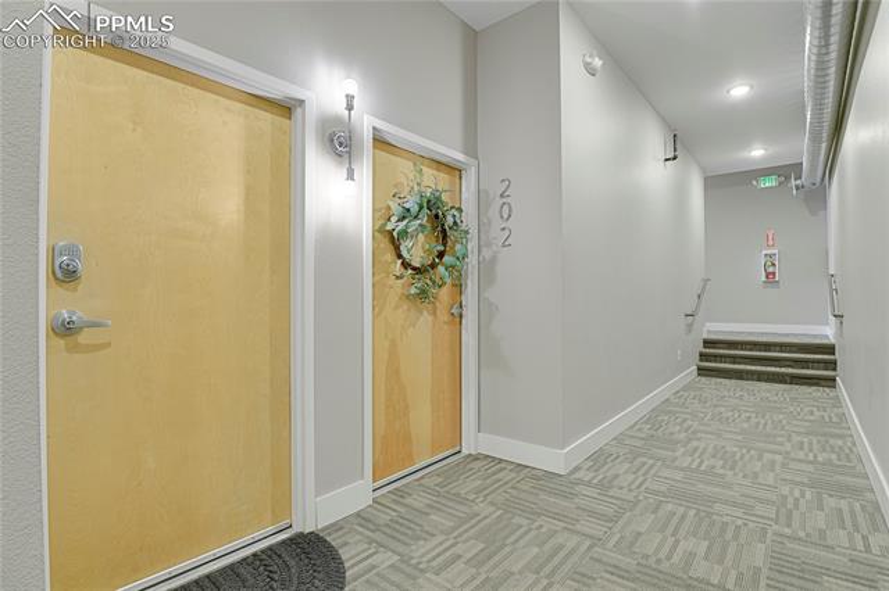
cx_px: 444
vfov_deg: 70.4
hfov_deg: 93.3
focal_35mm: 17
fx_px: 420
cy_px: 296
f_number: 8
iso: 250
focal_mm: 17
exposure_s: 30
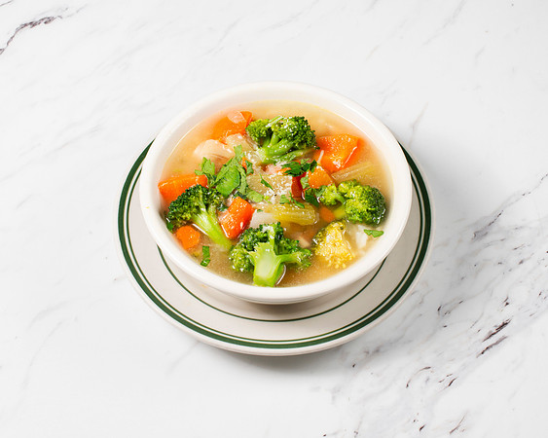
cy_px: 192
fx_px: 1118
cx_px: 270
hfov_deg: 27.5
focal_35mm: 69
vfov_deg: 22.2
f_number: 13
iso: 200
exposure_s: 1/200
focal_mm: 50
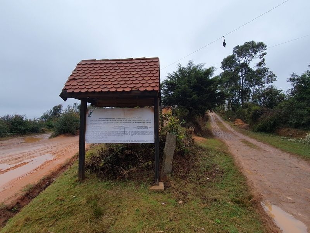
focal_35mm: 13
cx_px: 155
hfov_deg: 106.2
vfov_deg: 89.9
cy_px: 116
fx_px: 116
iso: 50
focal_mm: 1.8
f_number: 2.2
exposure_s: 1/512
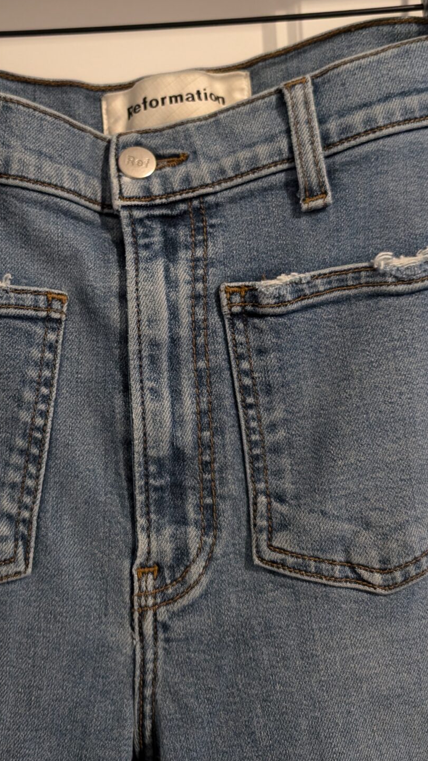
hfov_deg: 31.4
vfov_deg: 53.5
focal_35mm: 37
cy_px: 295
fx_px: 747
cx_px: 103
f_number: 1.68
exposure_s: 1/120
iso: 1437
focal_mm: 6.9
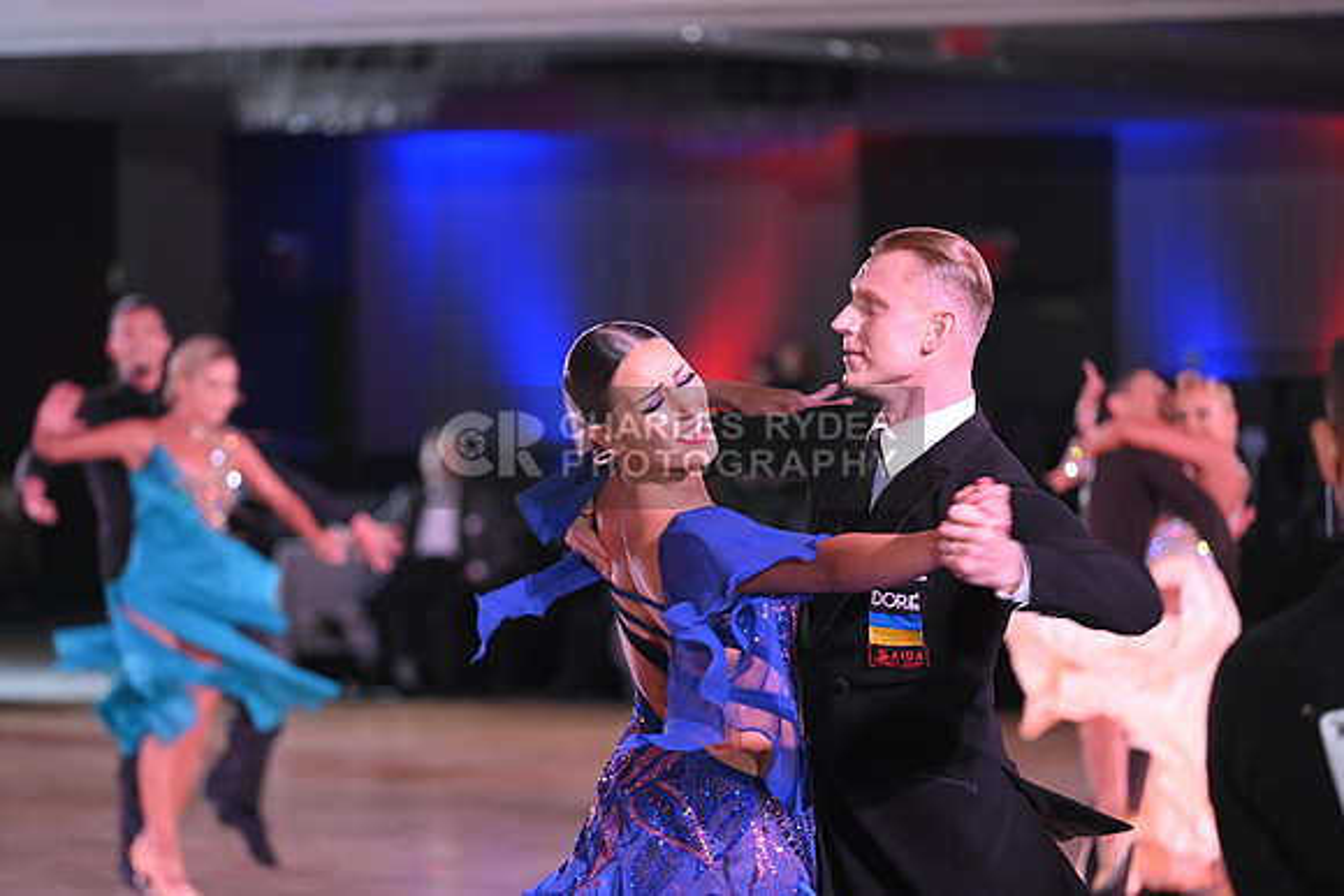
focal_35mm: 165
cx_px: 672
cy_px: 448
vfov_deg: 8.3
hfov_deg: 12.4
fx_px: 6161
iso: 1600
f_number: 4.5
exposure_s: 1/200
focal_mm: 165
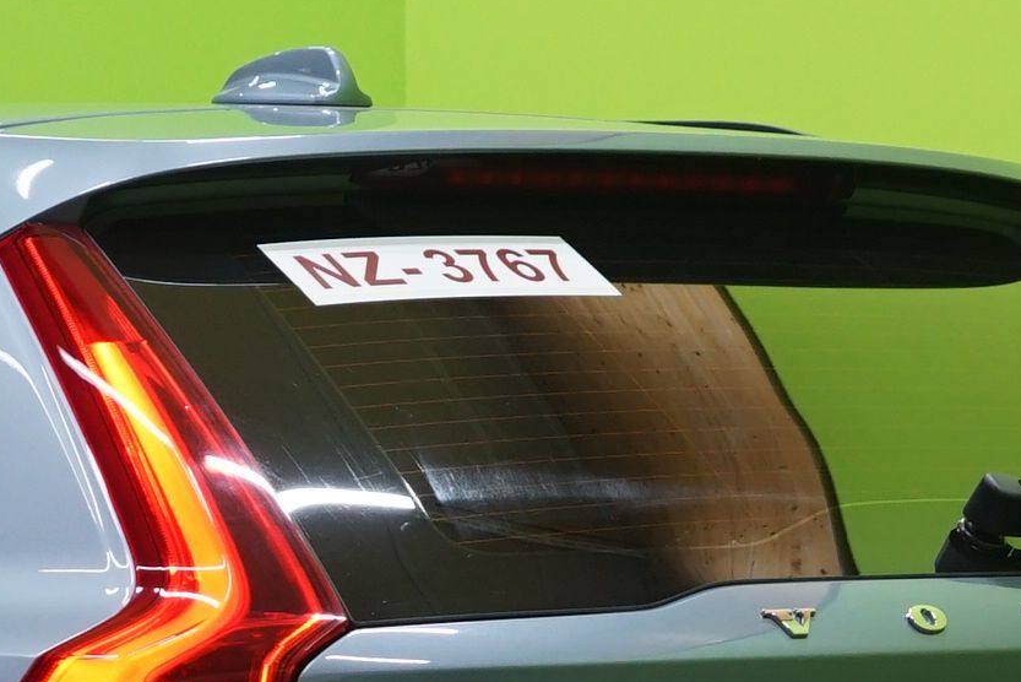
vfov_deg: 6.2
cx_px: 9
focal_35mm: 222
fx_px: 6298
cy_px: 776
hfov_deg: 9.2
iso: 640
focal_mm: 47
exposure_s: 1/25
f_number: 5
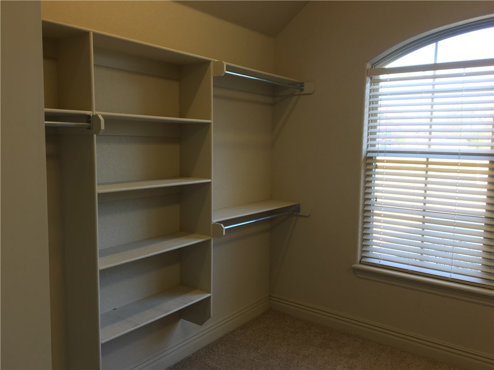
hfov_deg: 61.7
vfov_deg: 48.2
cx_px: 247
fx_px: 414
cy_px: 185
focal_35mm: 29
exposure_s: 1/40
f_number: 2.2
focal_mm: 4.15
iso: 32
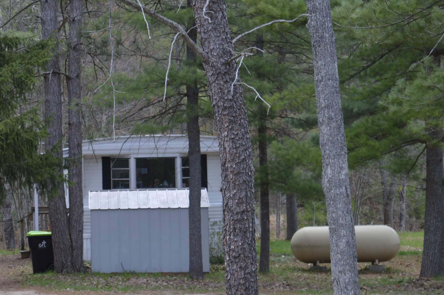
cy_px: 205
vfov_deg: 9.8
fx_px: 1723
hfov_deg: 14.6
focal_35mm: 140
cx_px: 109
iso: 160
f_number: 5.6
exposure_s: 1/125
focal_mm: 55
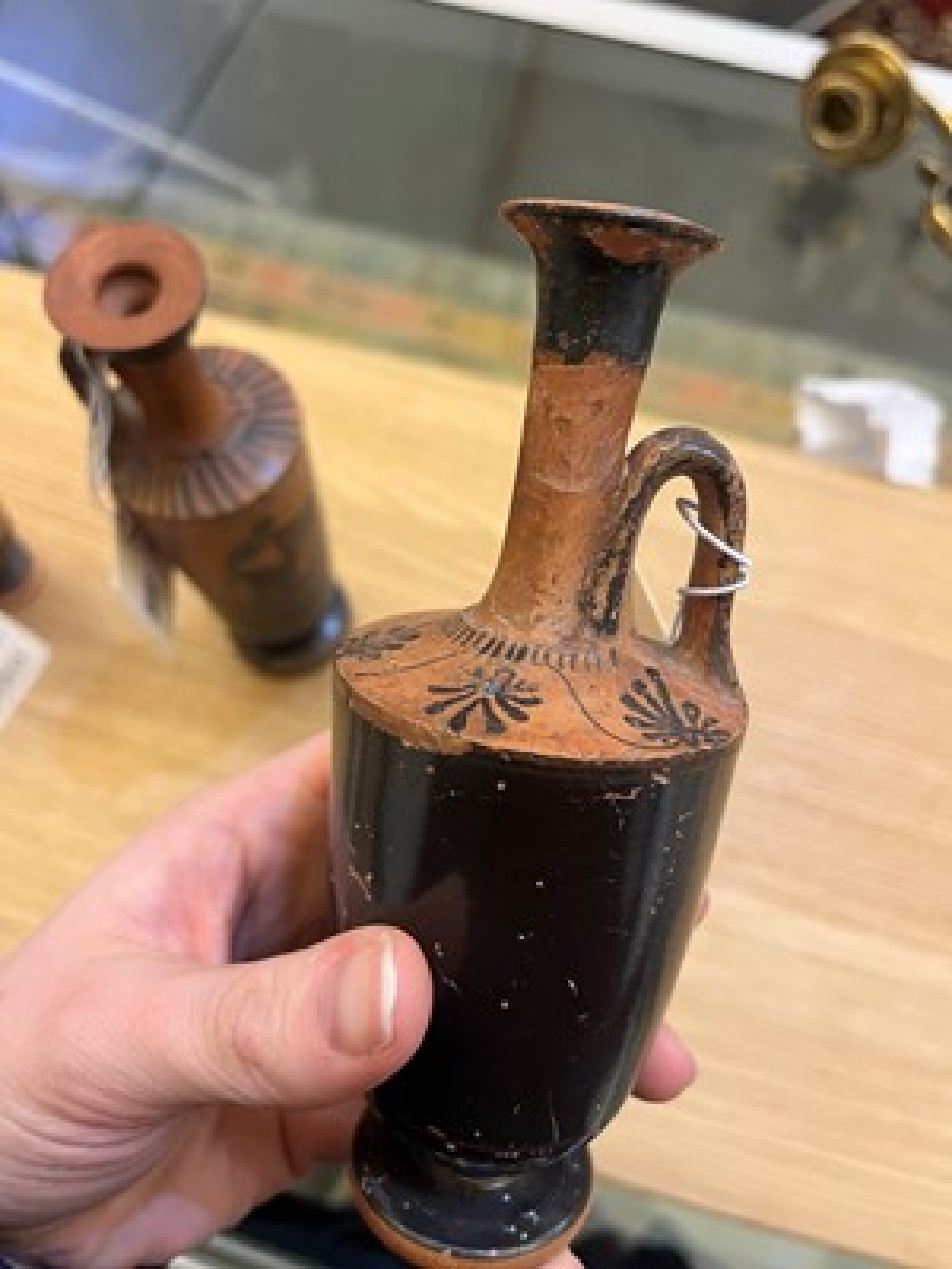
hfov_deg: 53.1
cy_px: 634
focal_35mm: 26
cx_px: 476
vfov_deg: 67.3
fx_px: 953
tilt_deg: -68.3
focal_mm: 5.1
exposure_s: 1/50
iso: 160
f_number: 1.6
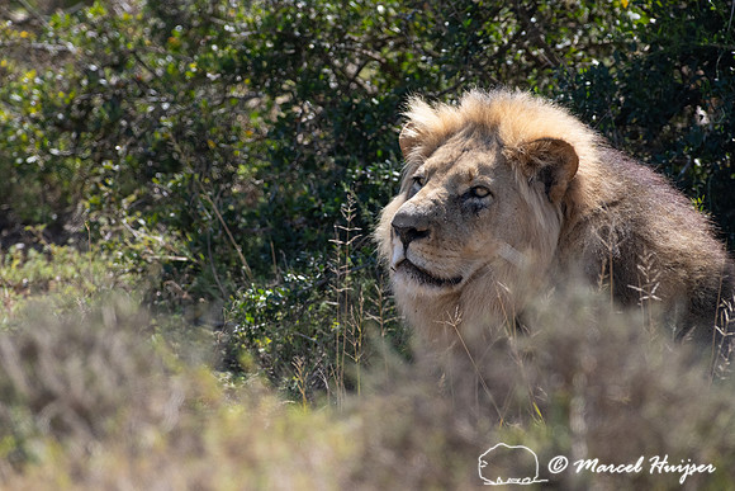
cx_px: 368
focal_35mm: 600
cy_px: 246
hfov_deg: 3.4
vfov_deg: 2.3
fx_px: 12252
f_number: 9
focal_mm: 600
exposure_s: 1/1250
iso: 1000
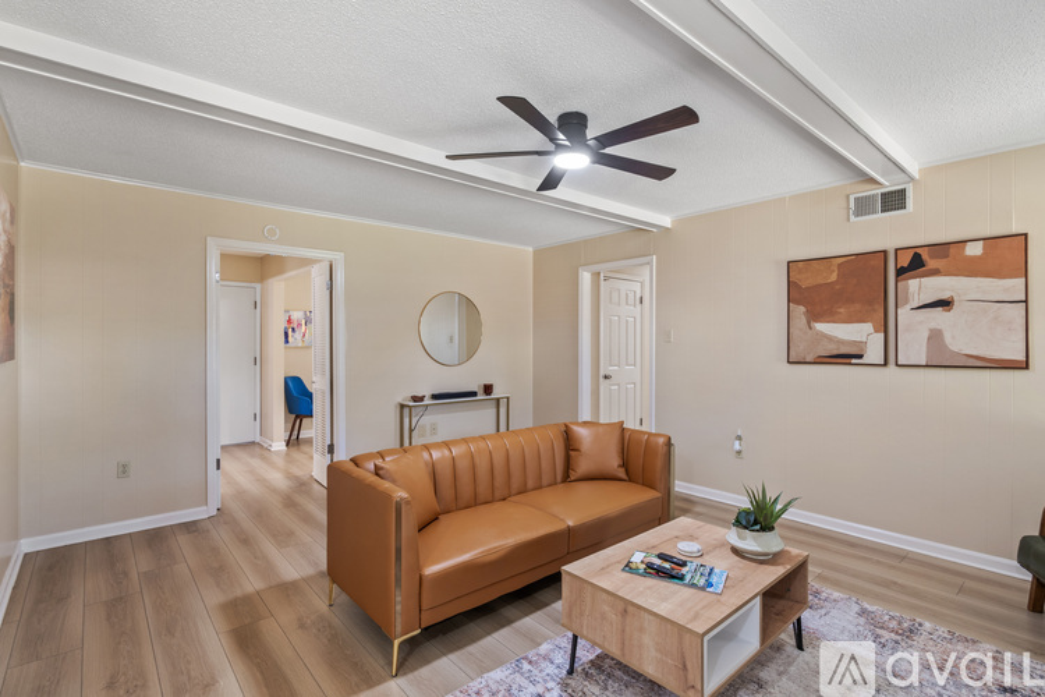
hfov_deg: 95.0
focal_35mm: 16
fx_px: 479
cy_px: 348
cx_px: 522
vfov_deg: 72.1
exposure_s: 1
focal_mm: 11
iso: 320
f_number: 9
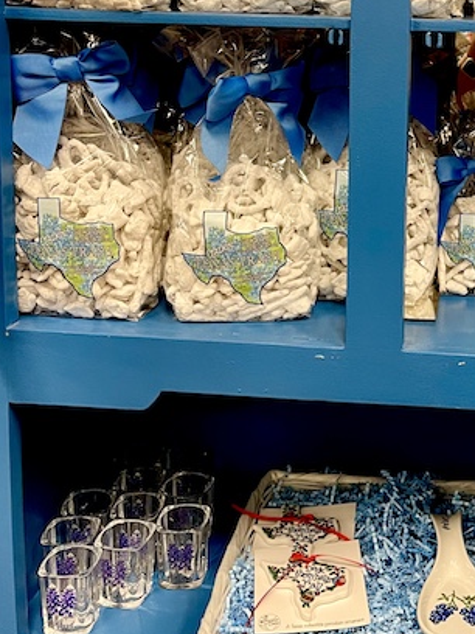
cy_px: 123
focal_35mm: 49
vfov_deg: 37.5
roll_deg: -0.3
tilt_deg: -8.1
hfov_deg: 28.7
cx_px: 416
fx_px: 897
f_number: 1.6
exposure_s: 1/60
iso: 160
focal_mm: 5.1
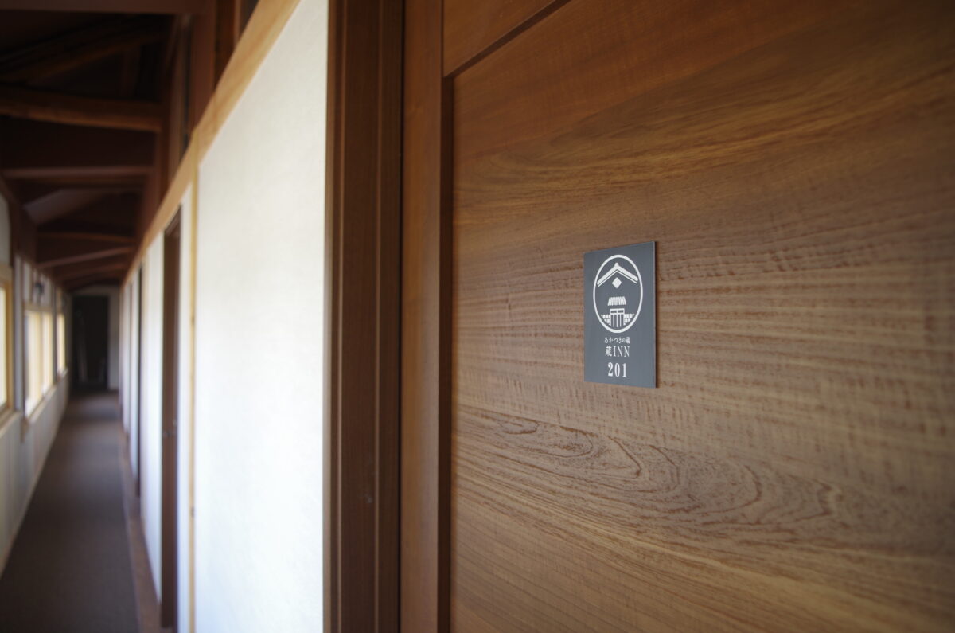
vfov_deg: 47.7
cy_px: 316
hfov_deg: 67.5
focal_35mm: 27
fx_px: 715
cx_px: 478
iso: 100
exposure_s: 1/50
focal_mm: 18
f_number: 3.5
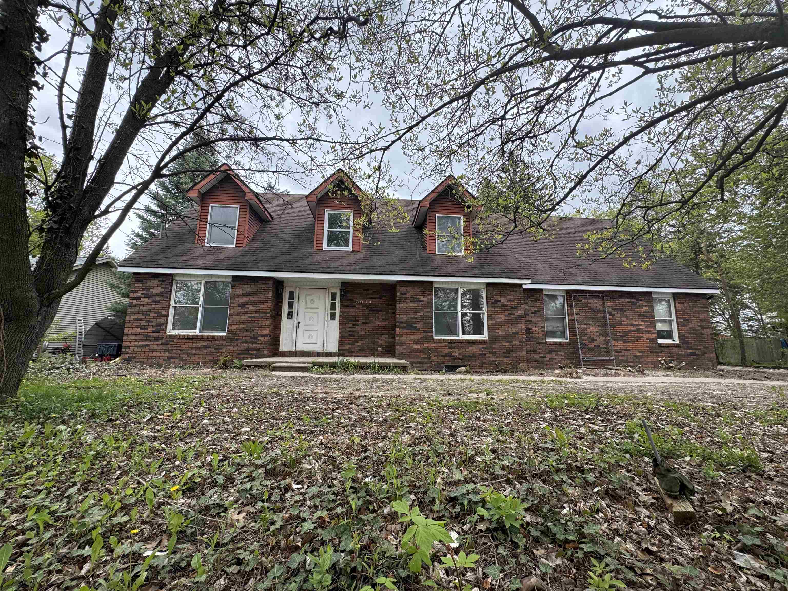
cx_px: 394
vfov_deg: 85.7
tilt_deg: +9.3
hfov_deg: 102.1
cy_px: 296
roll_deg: -0.3
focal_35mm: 14
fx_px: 319
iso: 40
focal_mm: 2.22
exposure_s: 1/159
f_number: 2.2
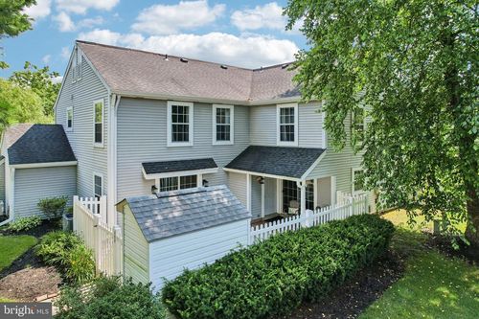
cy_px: 160
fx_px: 293
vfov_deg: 57.2
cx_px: 240
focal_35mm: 22
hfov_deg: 78.6
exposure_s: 1/1250
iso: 100
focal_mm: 8.4
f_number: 2.8
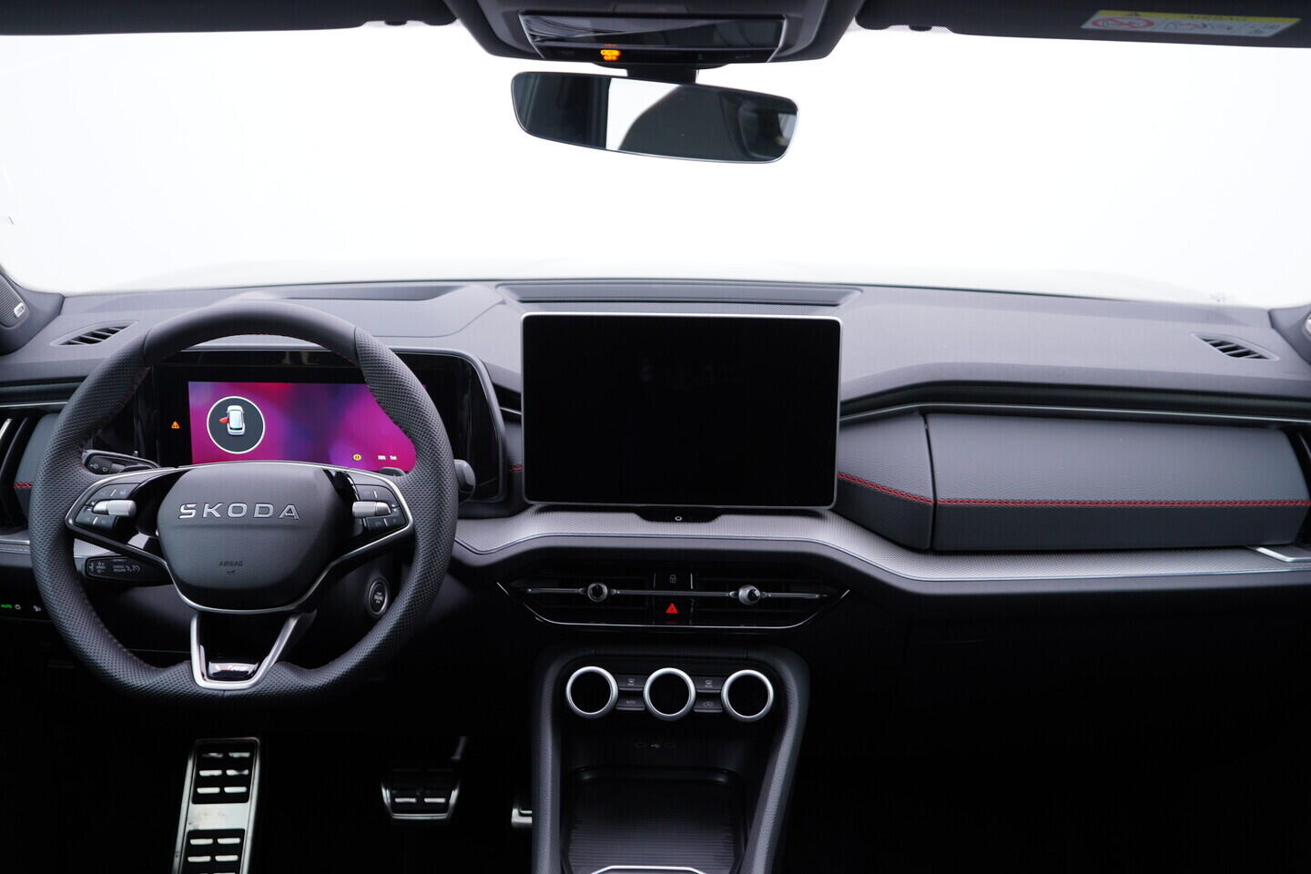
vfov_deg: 36.9
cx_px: 656
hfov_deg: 53.1
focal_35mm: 36
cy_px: 437
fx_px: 1311
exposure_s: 1/40
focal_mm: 24
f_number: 2.8
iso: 160
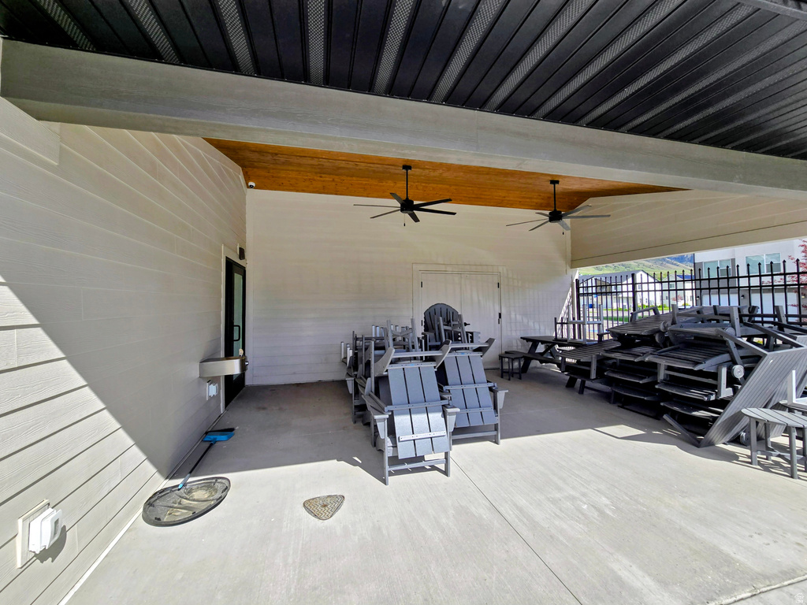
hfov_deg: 106.2
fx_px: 303
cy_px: 302
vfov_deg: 89.9
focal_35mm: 13
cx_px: 404
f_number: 2.2
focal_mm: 2.2
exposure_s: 1/1529
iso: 50
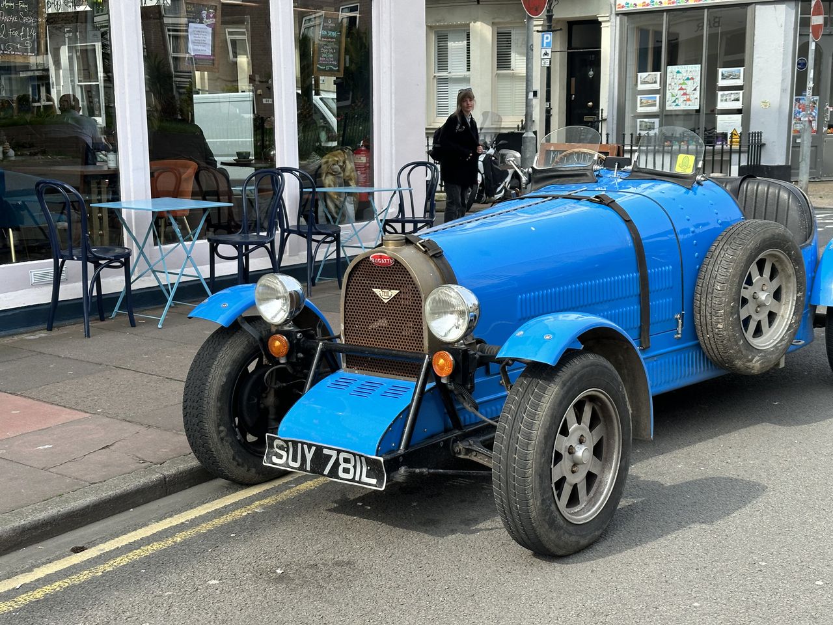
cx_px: 416
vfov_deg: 30.3
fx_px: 1155
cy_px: 312
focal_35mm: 48
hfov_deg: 39.7
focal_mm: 6.86
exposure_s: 1/1258
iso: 64
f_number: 1.78
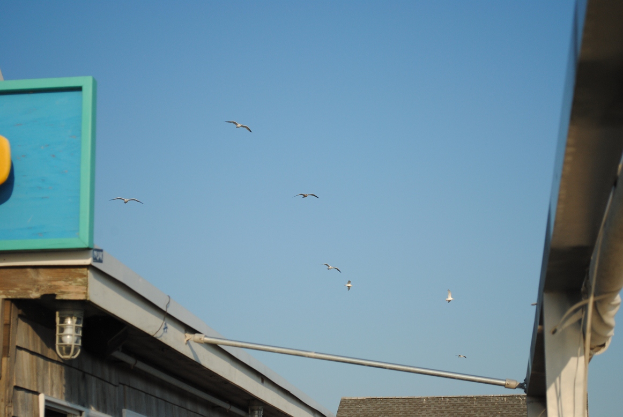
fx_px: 1429
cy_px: 208
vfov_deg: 16.6
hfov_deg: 24.6
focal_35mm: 82
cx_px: 312
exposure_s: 1/1000
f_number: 5.6
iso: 200
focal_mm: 55
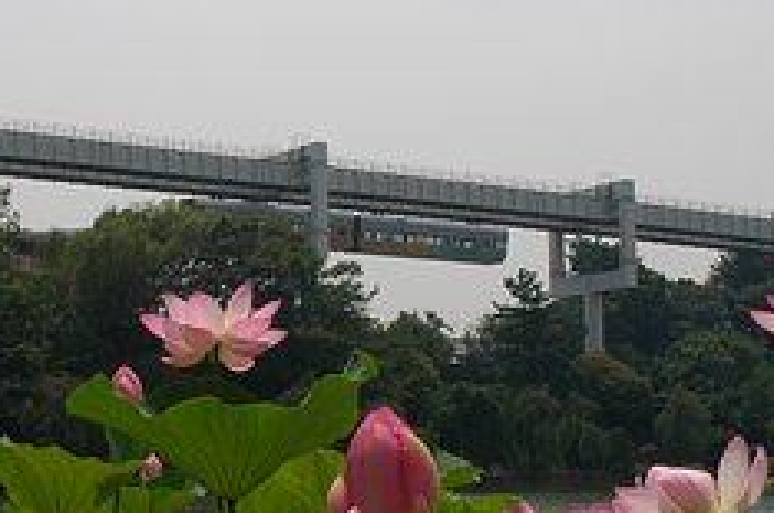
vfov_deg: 16.6
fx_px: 1761
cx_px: 235
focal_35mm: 82
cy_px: 288
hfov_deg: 24.6
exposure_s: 1/100
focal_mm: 25
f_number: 20
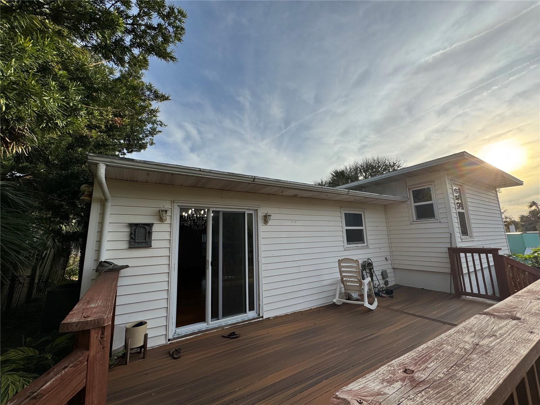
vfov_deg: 85.7
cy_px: 202
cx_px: 270
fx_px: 218
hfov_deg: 102.1
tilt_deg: +9.0
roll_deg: +1.5
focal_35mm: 14
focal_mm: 2.22
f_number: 2.2
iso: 50
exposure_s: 1/1477
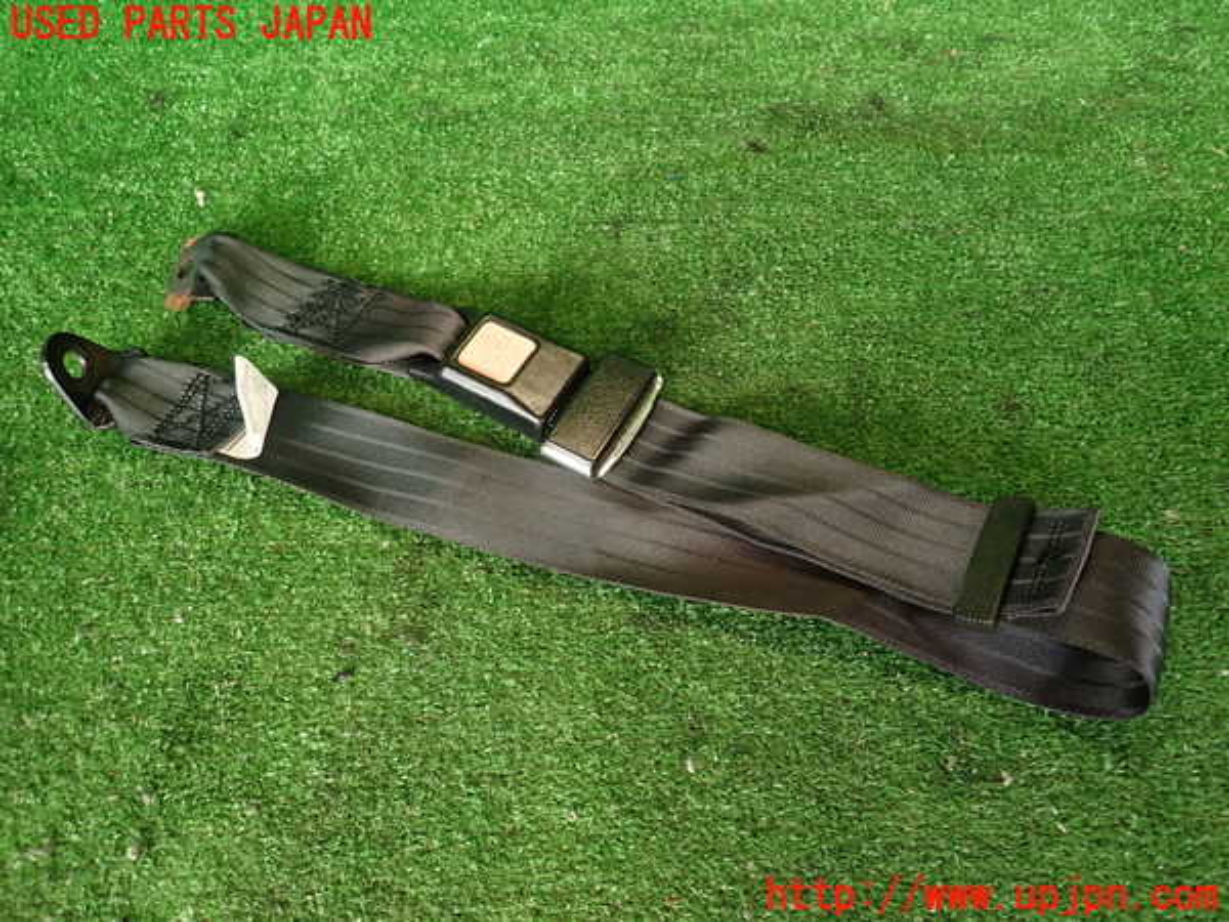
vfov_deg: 54.9
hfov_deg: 69.4
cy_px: 461
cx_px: 614
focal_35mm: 25
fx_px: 888
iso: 160
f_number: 2
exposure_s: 1/60
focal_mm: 4.5
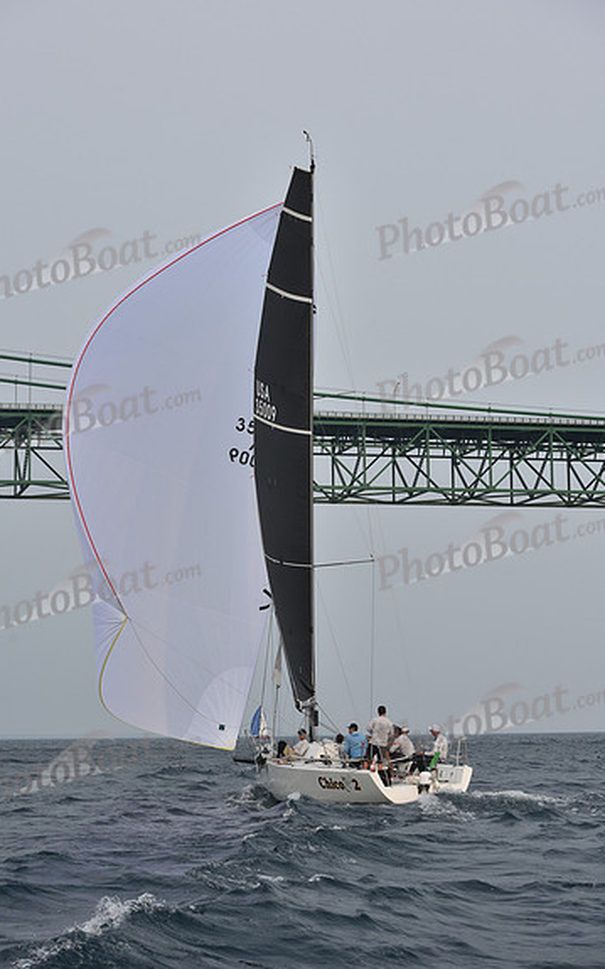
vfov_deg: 28.6
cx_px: 289
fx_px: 1901
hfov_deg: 18.1
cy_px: 484
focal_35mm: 72
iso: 250
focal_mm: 70
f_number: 7.1
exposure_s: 1/1000
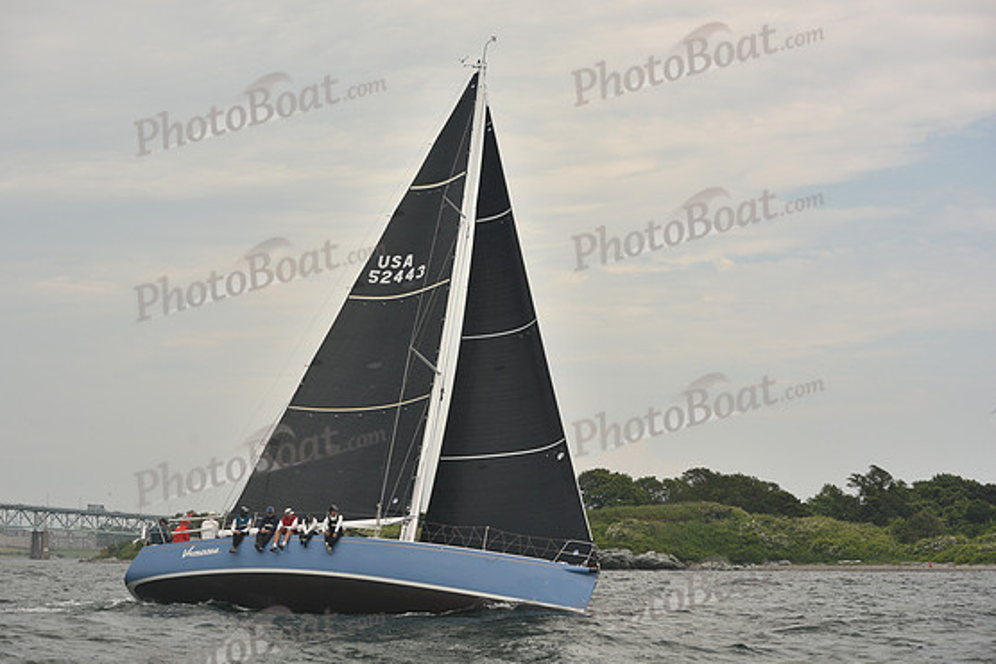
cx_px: 480
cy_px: 343
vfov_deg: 18.7
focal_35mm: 73
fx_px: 2020
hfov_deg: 27.7
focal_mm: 70
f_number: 5.6
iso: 250
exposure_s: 1/500
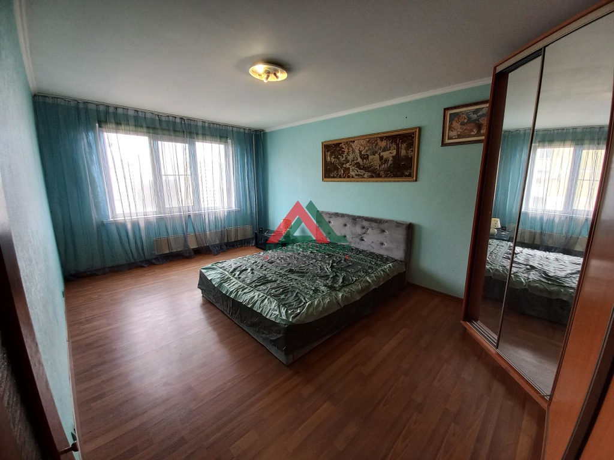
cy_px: 230
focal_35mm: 13
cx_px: 307
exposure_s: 1/50
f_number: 2.2
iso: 64
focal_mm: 1.42
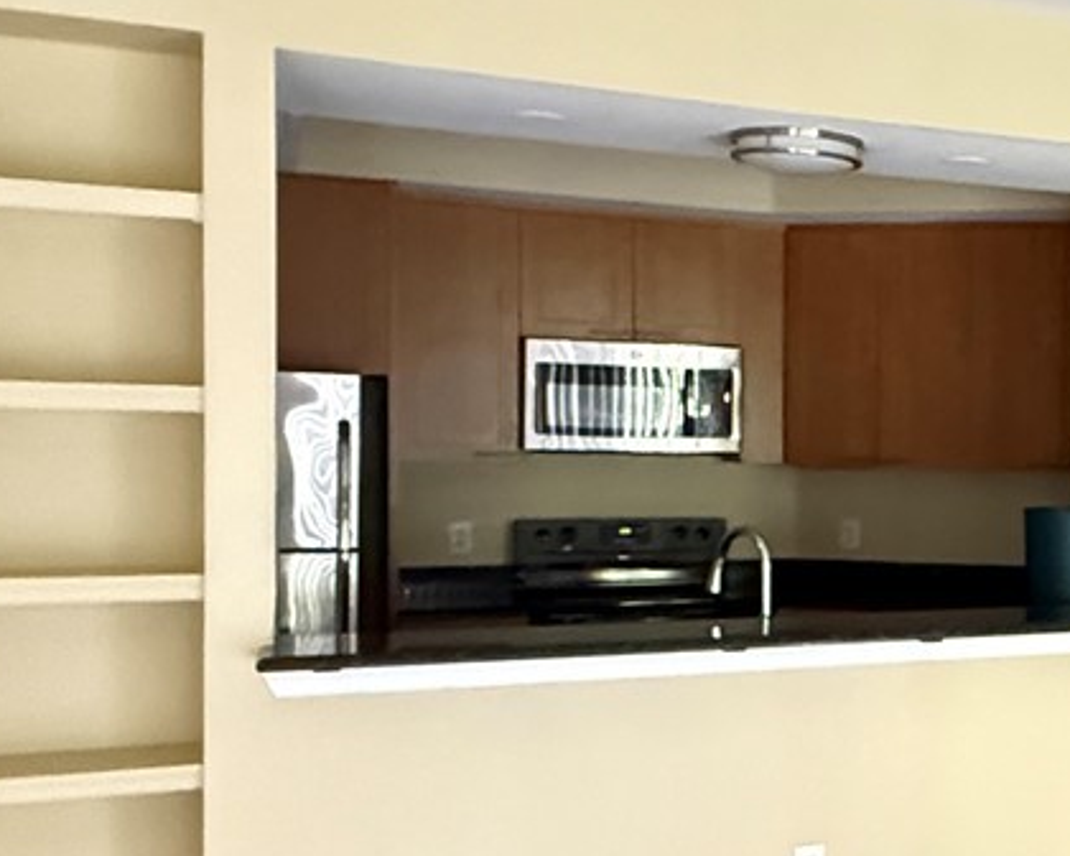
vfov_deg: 29.1
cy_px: 494
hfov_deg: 29.7
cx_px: 1353
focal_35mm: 52
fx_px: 1647
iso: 1600
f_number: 2.2
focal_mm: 2.22
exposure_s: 1/32
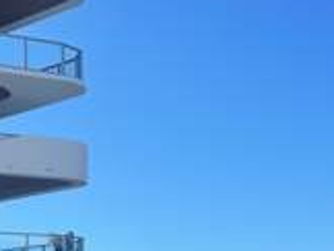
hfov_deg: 25.6
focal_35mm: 74
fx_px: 715
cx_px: 293
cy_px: 317
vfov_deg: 18.7
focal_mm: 5.1
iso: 32
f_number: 1.6
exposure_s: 1/3922
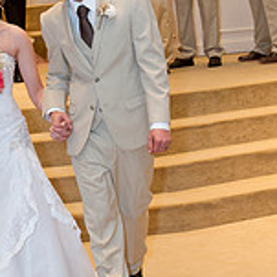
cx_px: 100
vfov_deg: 16.4
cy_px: 103
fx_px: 960
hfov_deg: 16.4
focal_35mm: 106
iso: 1600
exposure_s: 1/160
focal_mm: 42
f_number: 5
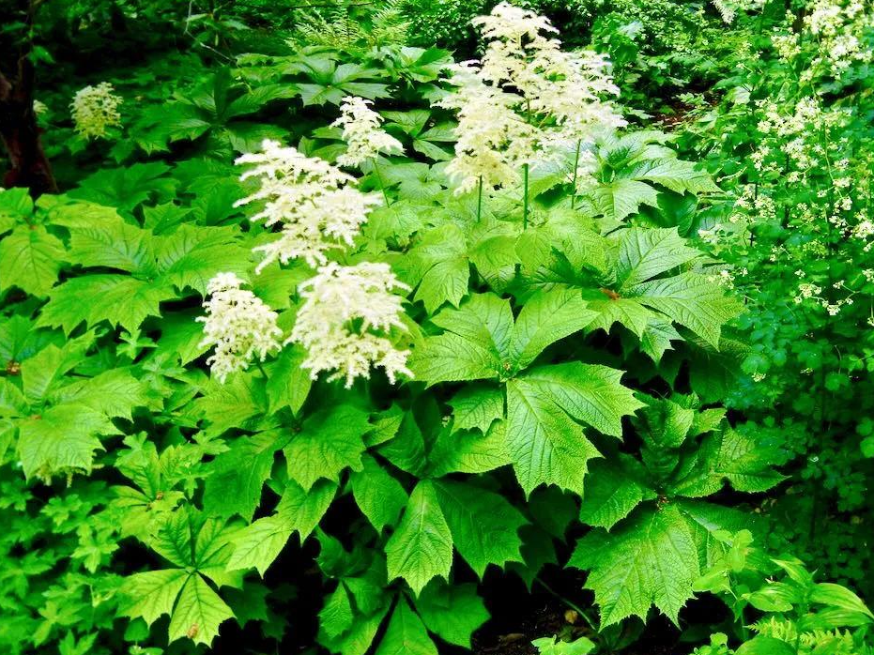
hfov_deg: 55.4
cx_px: 447
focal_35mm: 33
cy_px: 323
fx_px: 833
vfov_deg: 42.9
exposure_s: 1/307
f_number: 3.5
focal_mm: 5.4
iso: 160
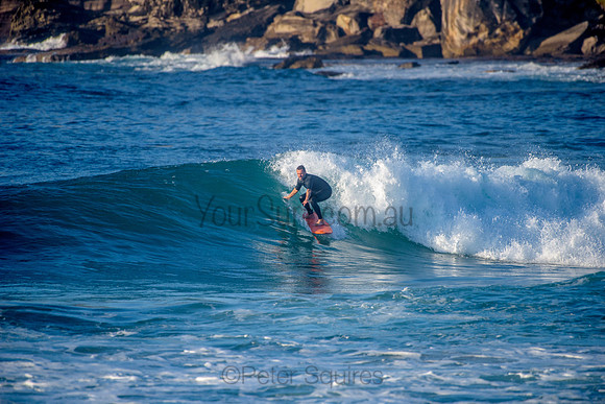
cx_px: 302
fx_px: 8404
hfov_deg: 4.1
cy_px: 202
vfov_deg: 2.8
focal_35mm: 500
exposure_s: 1/2000
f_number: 5.6
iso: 320
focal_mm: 500
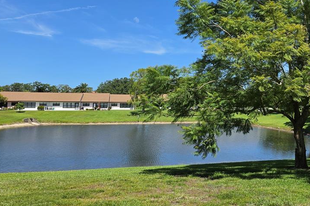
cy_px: 70
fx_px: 293
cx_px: 208
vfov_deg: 38.5
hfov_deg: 54.6
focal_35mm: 34
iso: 64
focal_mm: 6.5
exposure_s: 1/7329
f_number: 1.4
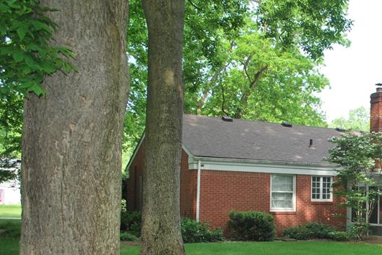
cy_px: 204
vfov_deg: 25.6
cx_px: 364
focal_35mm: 52
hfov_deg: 35.2
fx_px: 552
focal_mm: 18
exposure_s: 1/160
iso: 100
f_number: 3.5
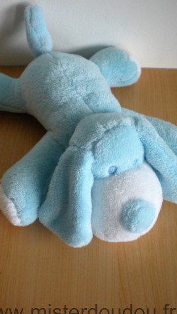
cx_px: 76
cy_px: 154
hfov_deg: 26.5
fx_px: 375
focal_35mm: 45
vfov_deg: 45.5
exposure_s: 1/51.4
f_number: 3.1
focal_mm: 6.3
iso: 200
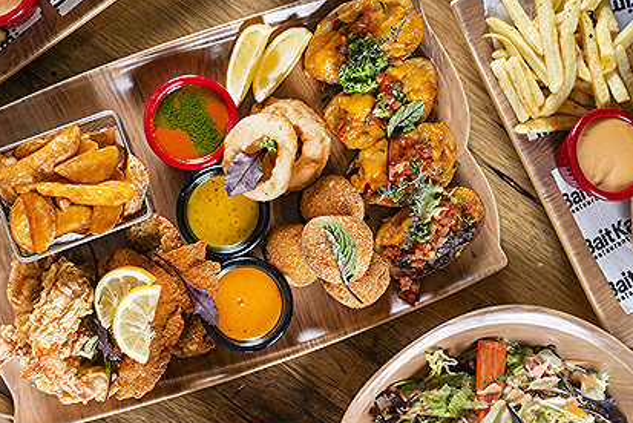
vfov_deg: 29.9
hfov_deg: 43.3
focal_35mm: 45
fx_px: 792
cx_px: 247
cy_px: 204
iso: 250
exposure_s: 1/160
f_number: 9
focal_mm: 31
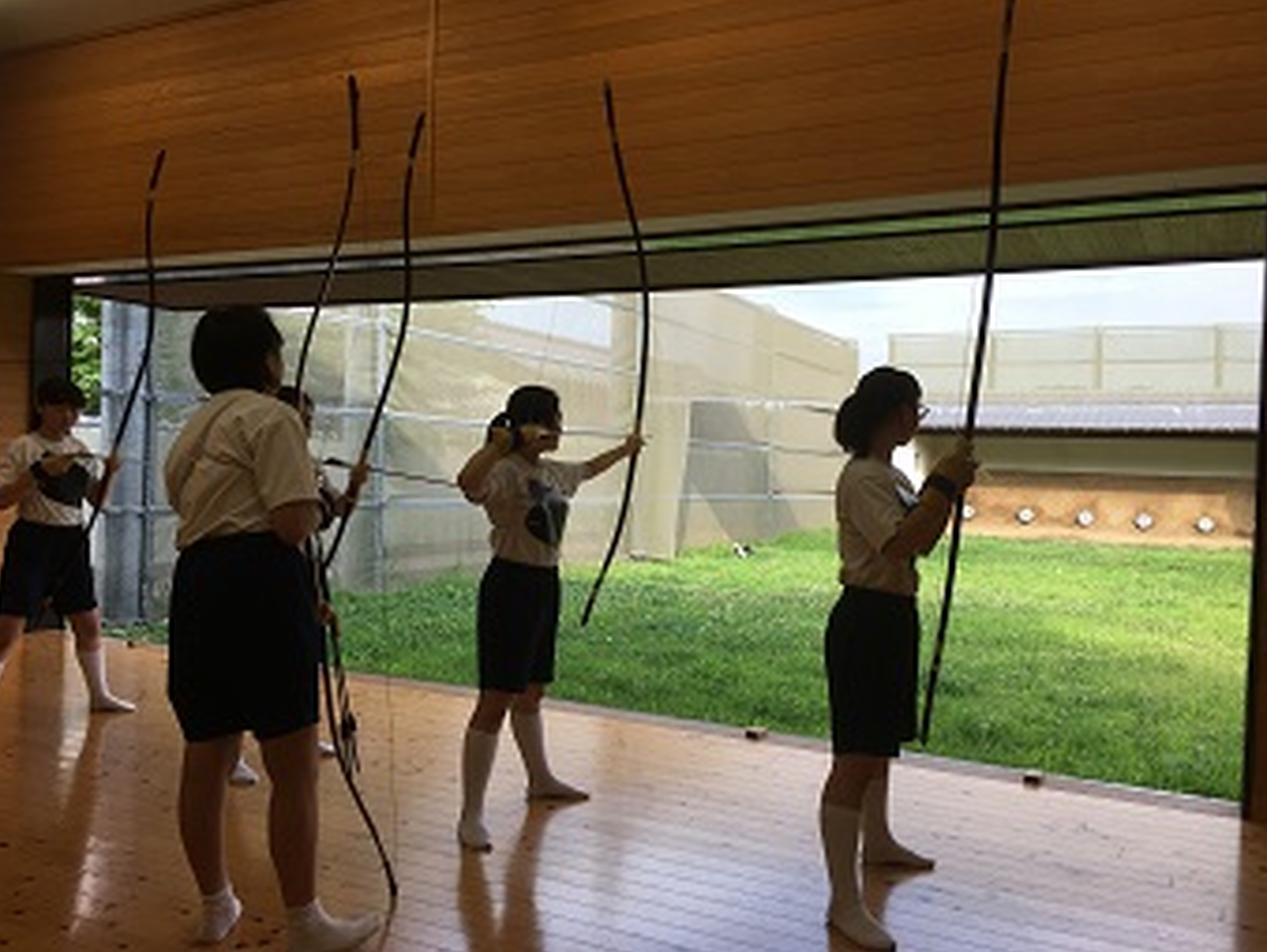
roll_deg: -1.4
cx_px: 645
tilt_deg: -1.2
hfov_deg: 59.9
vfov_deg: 46.8
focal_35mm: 30
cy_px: 483
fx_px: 1099
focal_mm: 4.15
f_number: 2.2
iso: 25
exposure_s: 1/215
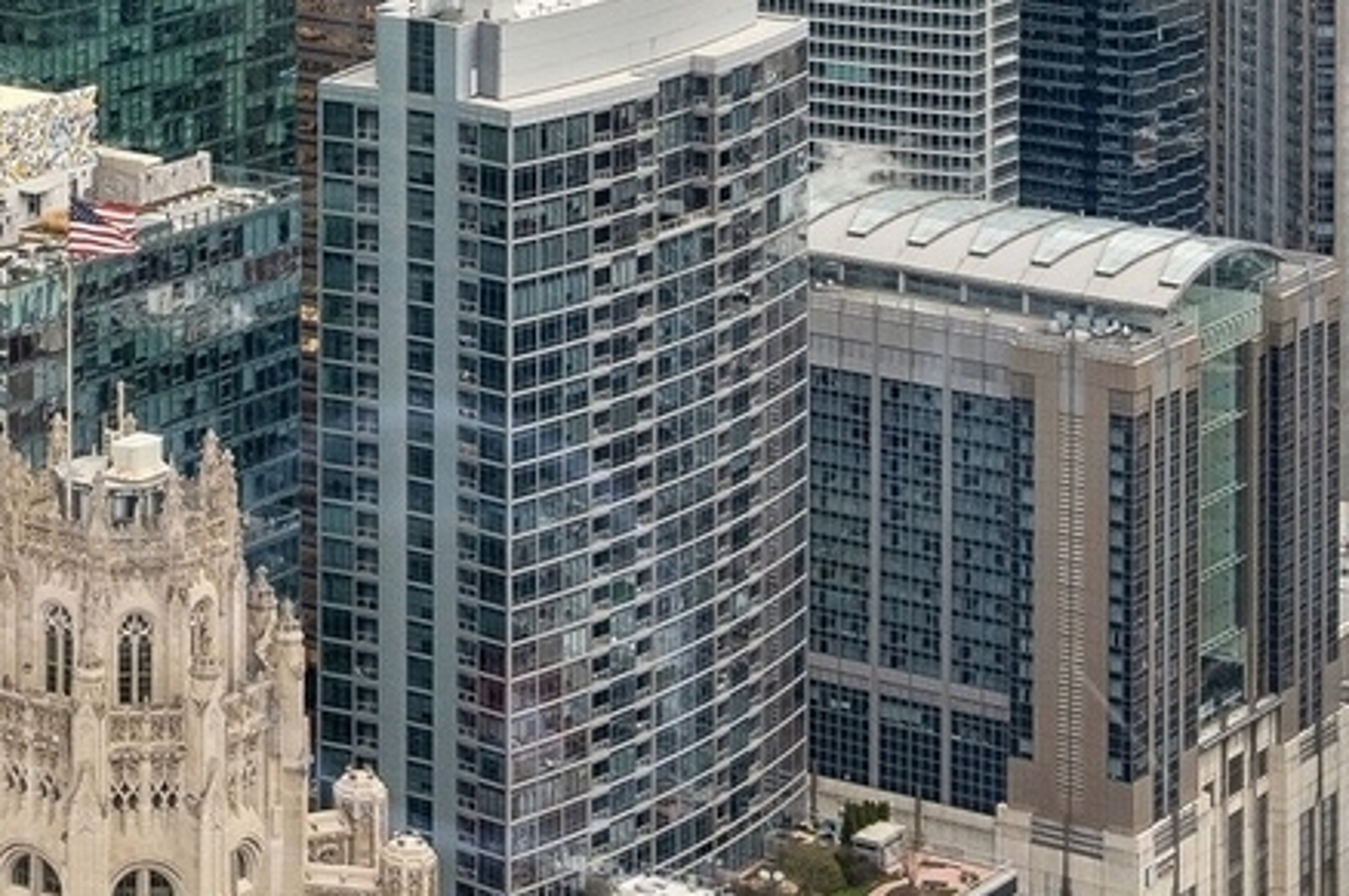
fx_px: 4716
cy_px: 0
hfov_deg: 15.3
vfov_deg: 10.8
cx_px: -528
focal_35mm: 126
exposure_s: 1/125
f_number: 9.5
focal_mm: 23
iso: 200
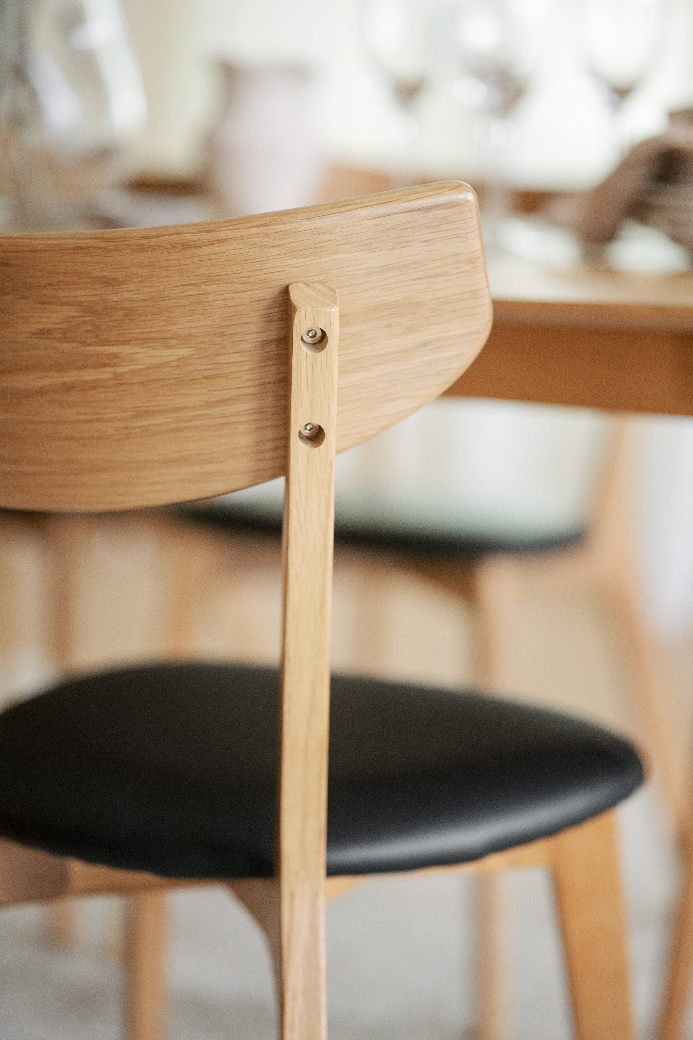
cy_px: 520
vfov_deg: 23.9
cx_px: 346
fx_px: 2454
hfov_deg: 16.1
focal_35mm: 85
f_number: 1.8
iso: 500
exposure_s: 1/80
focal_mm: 85
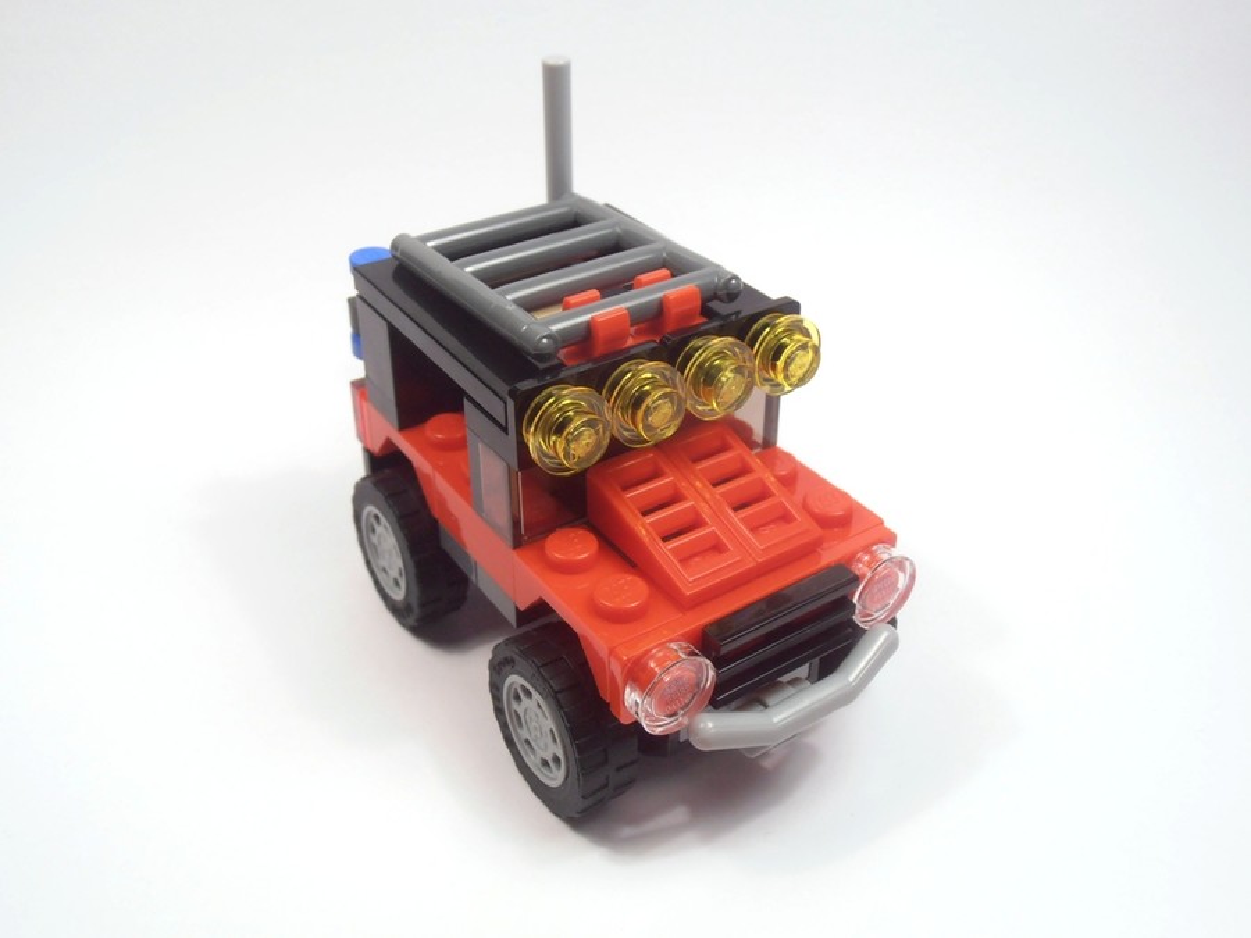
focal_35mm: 37
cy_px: 469
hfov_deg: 50.1
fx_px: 1337
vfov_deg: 38.7
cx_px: 626
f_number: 3.9
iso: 80
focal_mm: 6.61
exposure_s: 1/80
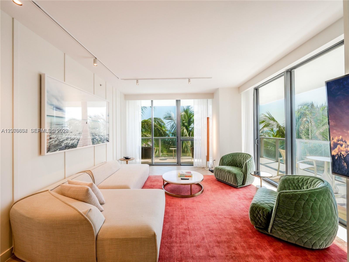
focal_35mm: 14
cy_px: 131
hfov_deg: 102.1
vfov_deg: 85.7
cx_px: 174
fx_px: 141
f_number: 9
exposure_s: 1/50
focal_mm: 7
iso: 400
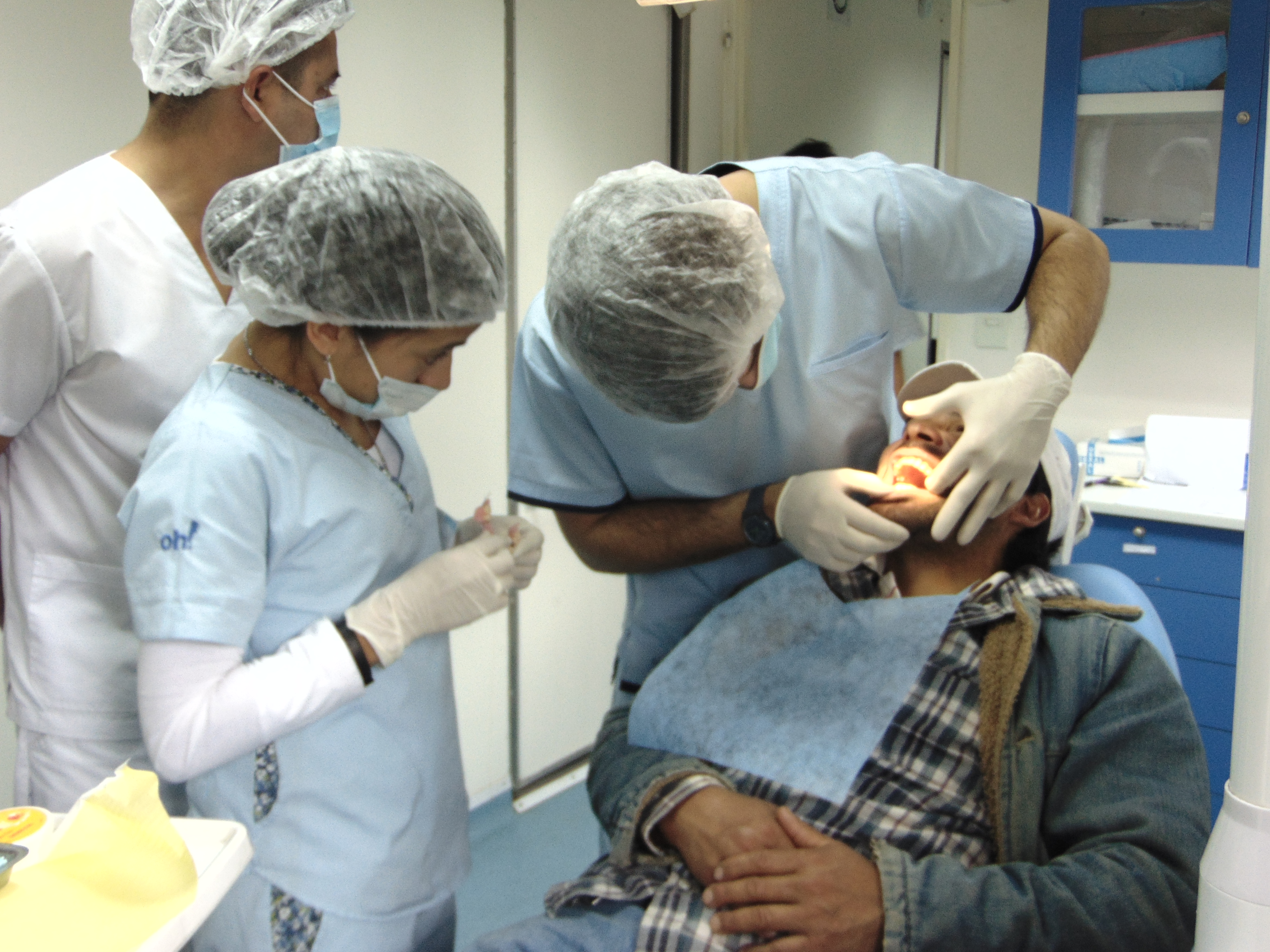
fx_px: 1431
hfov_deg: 47.9
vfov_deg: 36.8
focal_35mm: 39
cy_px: 476
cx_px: 635
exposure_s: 1/30
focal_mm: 6.9
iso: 100
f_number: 3.3
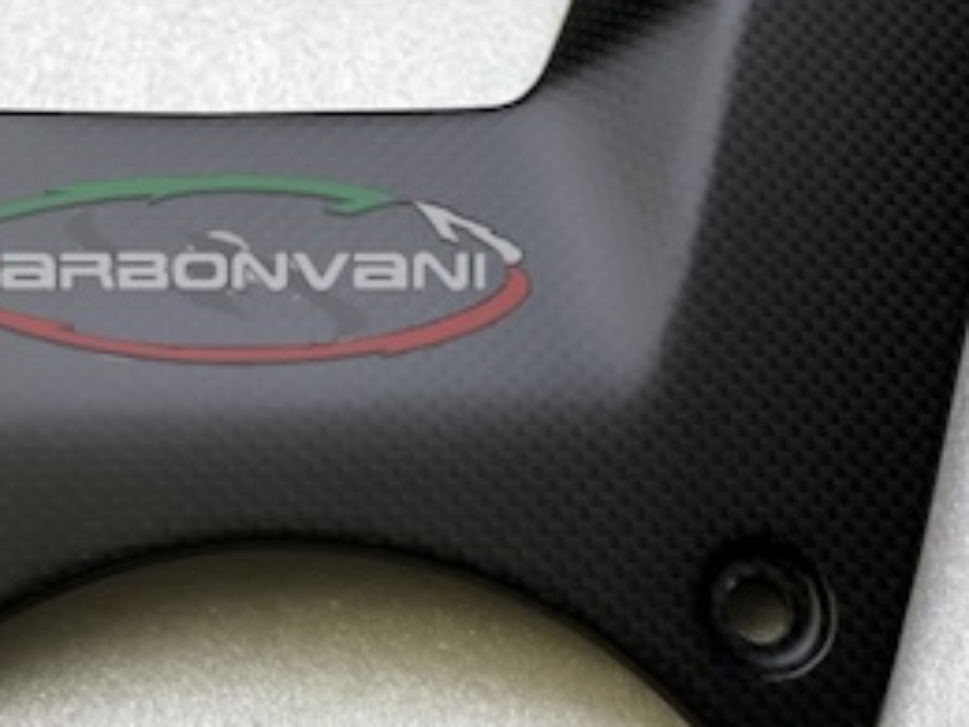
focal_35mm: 120
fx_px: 3359
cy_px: 190
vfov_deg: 12.3
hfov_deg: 16.3
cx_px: 239
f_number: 2
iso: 80
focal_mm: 6
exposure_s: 1/100
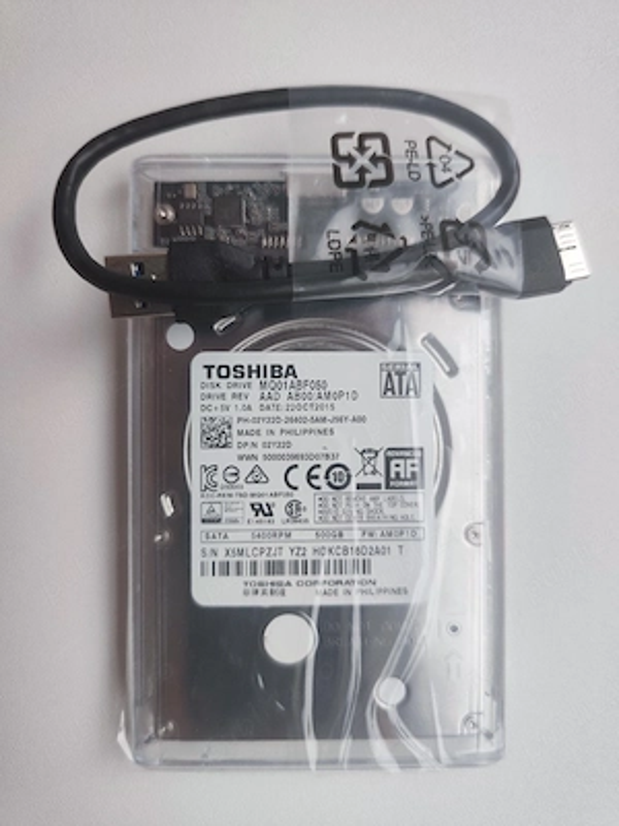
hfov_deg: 58.9
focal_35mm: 23
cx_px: 310
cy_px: 413
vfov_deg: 73.9
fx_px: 548
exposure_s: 1/100
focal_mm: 6.19
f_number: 1.65
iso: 200
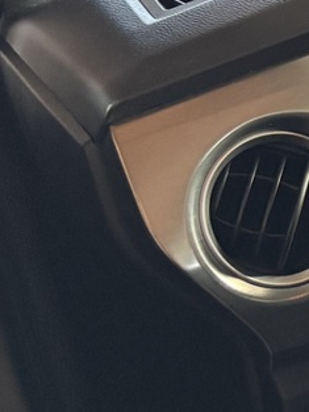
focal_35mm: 133
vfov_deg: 14.8
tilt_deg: -28.0
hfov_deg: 8.9
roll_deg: -1.4
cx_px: 949
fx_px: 1582
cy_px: 238
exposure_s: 1/60
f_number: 1.6
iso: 400
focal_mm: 5.96
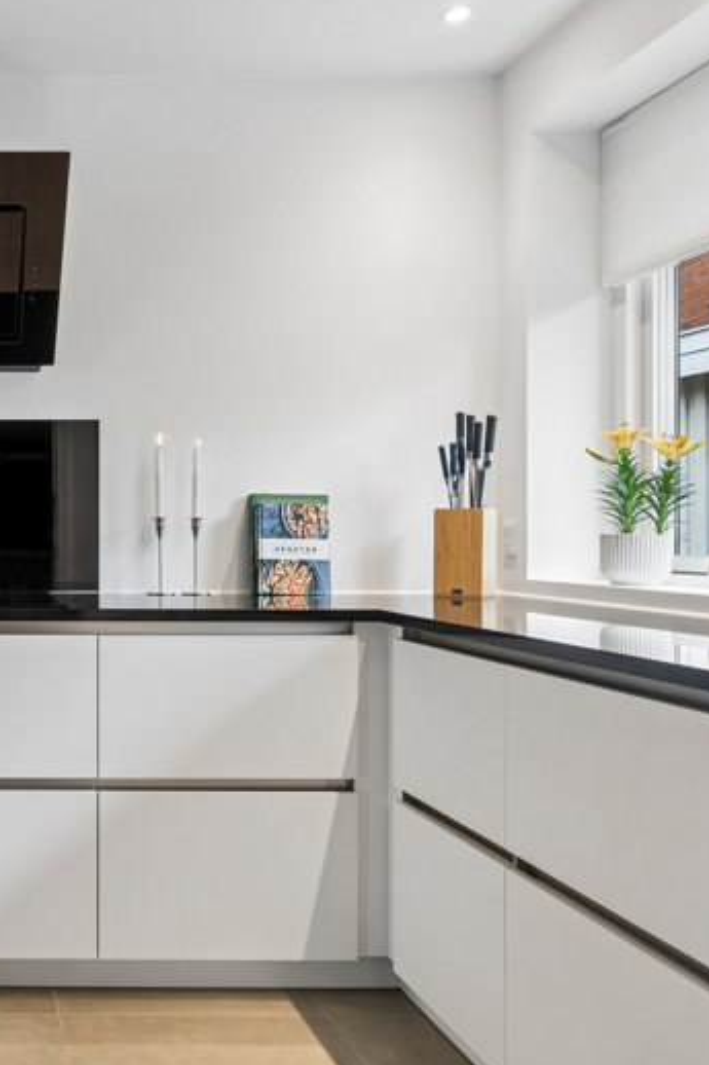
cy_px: 536
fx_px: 1028
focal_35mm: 35
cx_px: -55
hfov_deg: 33.6
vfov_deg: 54.8
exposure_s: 1/3.33
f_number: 8
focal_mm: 15
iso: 200
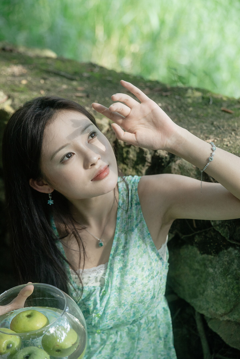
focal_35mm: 70
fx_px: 700
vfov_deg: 28.8
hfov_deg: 19.5
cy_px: 180
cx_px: 120
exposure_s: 1/320
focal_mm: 70
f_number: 3.5
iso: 400
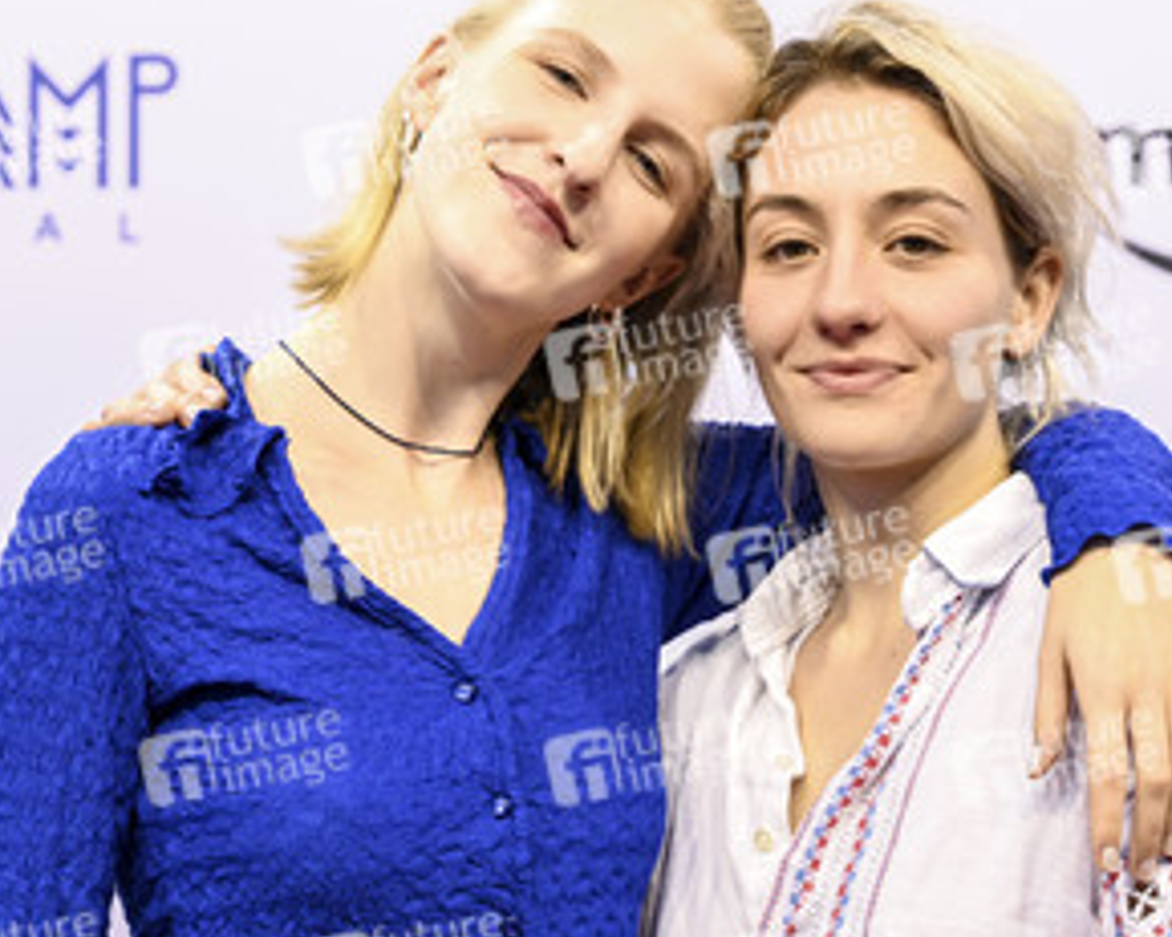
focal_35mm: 98
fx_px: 3398
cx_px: 704
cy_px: 454
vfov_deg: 15.7
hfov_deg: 19.5
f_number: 4
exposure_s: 1/125
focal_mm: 67
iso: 500
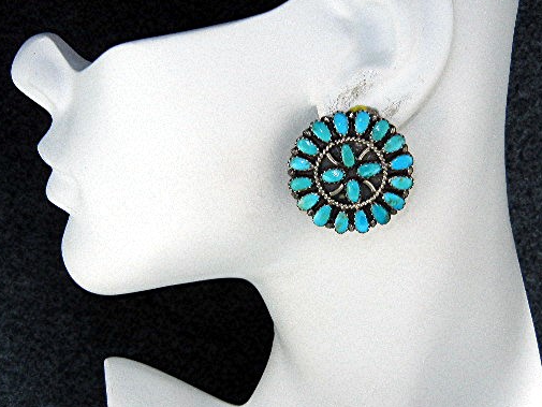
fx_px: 893
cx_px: 280
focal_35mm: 57
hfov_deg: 33.8
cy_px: 172
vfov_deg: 25.6
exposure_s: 1/34.7
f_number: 3.8
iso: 200
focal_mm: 8.1
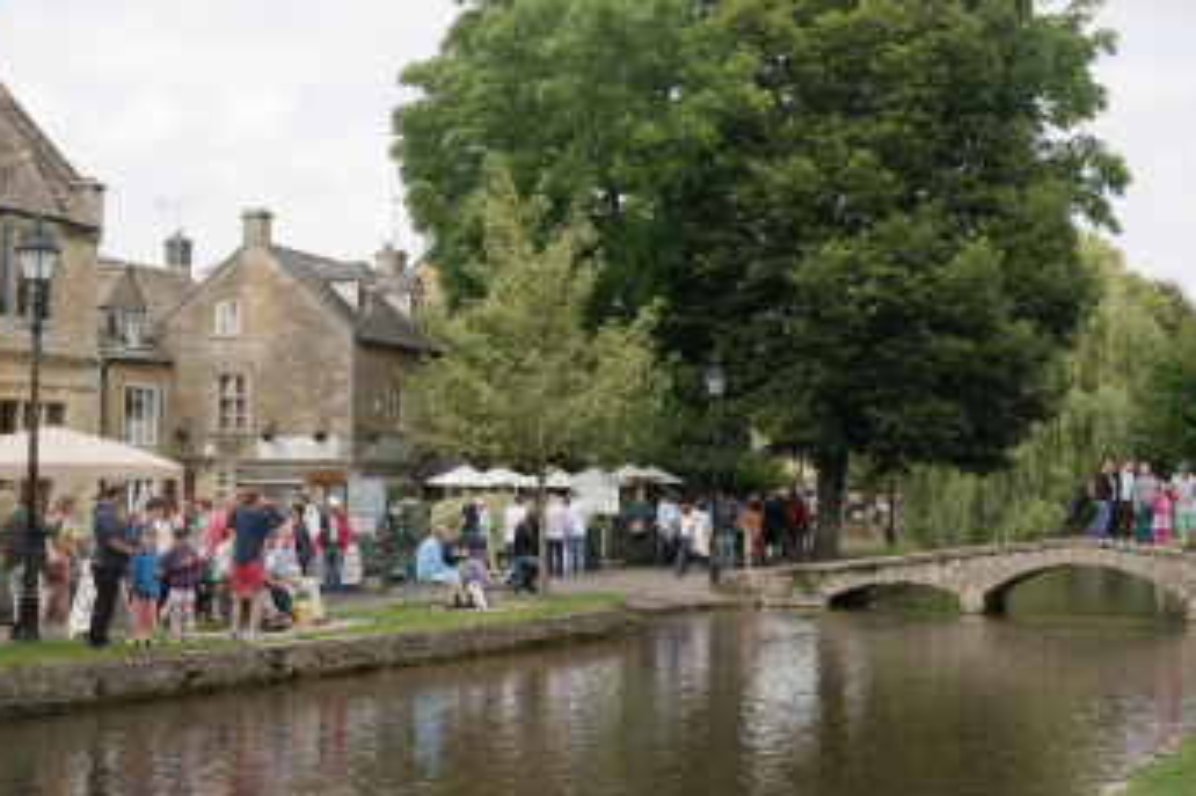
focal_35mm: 53
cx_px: 515
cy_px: 362
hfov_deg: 37.5
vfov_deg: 25.5
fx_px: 1760
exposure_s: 1/250
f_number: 6.3
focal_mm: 25
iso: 200
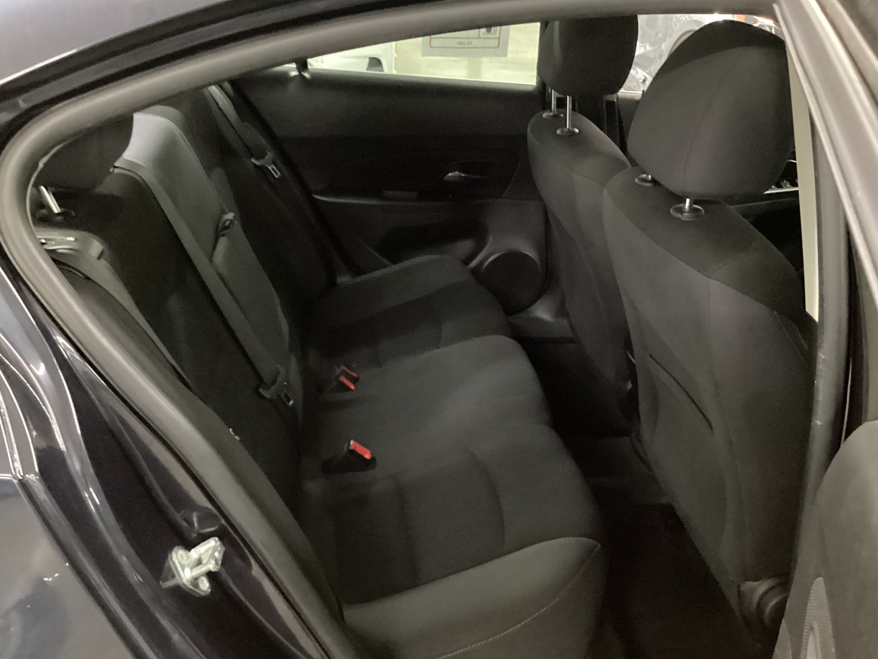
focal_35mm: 34
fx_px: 862
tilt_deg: -29.7
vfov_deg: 41.8
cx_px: 474
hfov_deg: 53.9
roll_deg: -3.9
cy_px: 358
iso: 800
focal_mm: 3.3
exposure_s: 1/15
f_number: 2.4
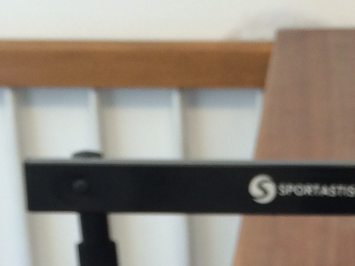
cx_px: 306
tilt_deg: -30.5
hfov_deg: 15.2
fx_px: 1323
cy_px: 538
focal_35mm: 129
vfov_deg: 10.5
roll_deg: +0.1
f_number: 2.2
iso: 32
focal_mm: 4.15
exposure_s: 1/50
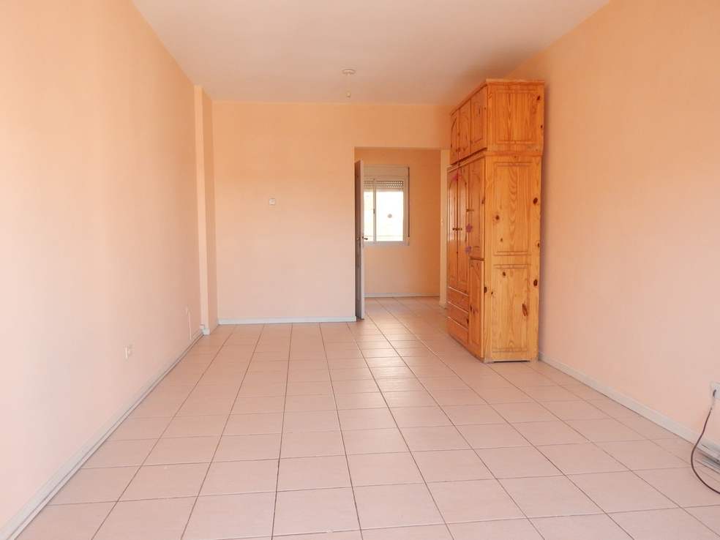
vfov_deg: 54.9
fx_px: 520
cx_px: 360
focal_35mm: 25
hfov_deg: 69.4
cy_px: 270
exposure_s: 1/100
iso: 400
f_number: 3.1
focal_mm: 4.5
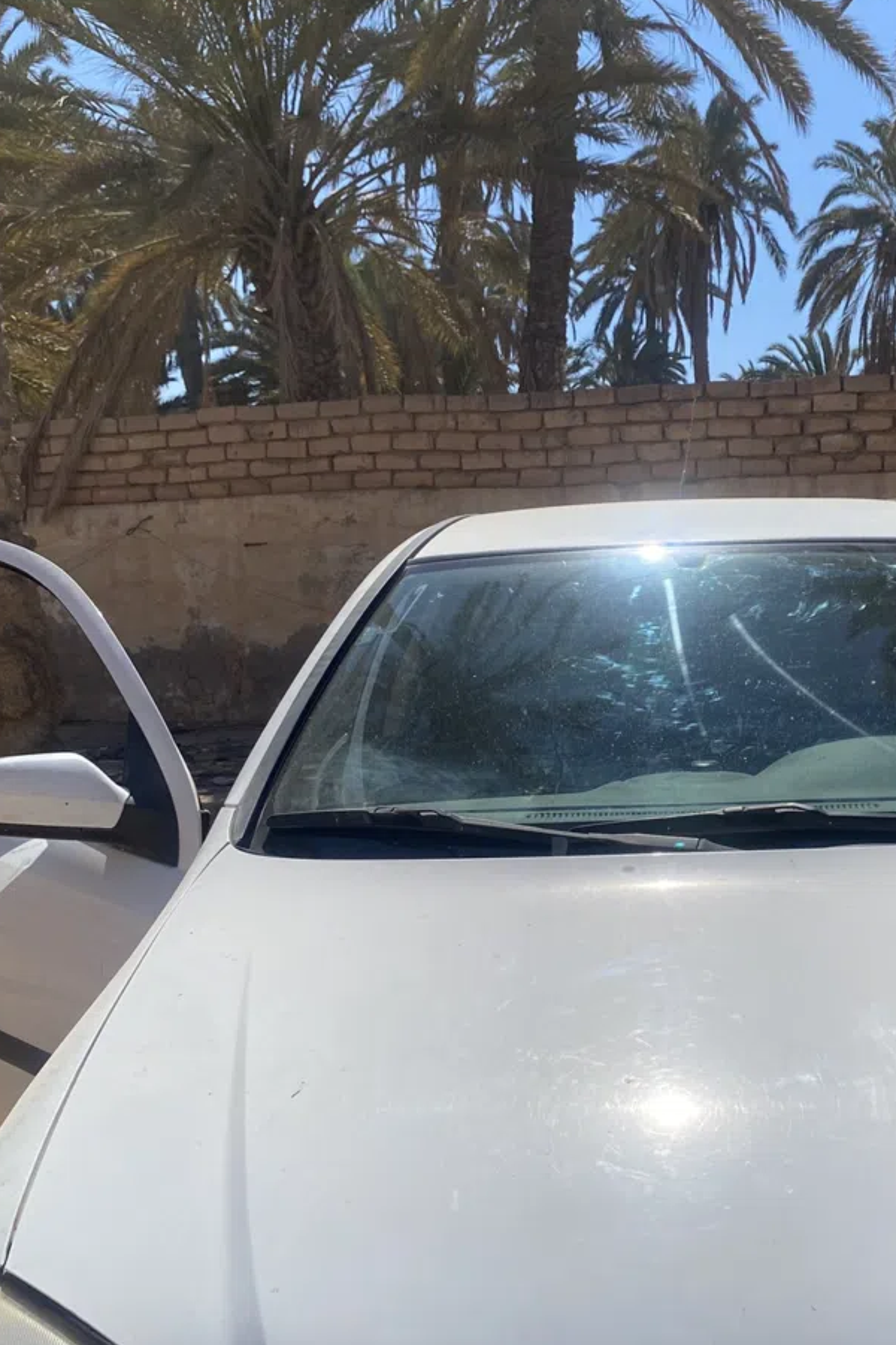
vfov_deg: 47.4
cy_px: 699
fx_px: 1531
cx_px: 662
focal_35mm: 41
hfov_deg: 32.1
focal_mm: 4.25
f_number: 1.8
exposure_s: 1/5747
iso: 32
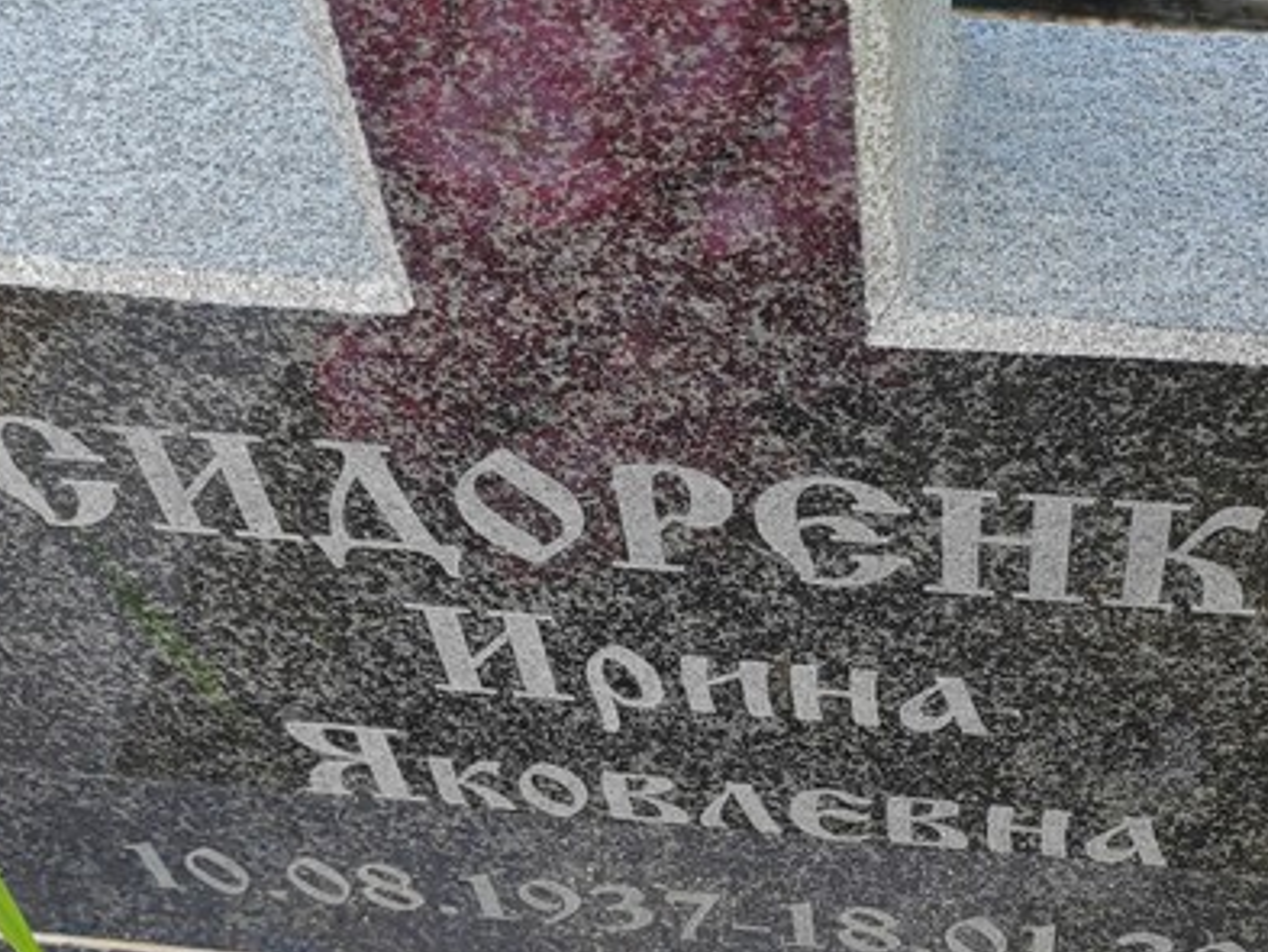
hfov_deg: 34.5
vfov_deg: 26.2
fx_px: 2015
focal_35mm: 55
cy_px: 736
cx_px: 881
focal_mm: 5.52
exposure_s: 1/410
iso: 100
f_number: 1.9
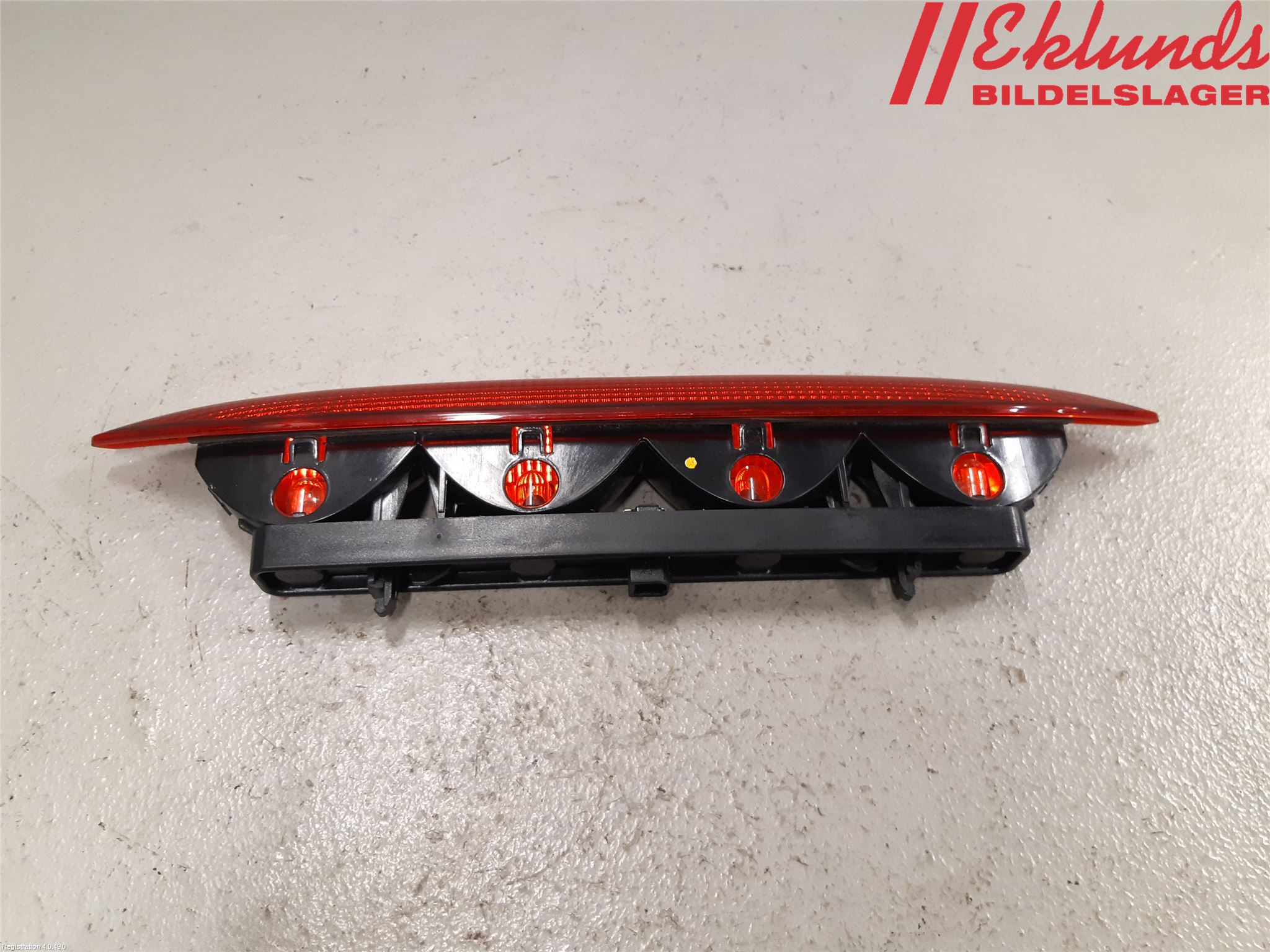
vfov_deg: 53.1
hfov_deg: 67.3
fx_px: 954
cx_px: 635
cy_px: 476
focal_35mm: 26
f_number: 1.7
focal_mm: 3.93
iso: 200
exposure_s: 1/50
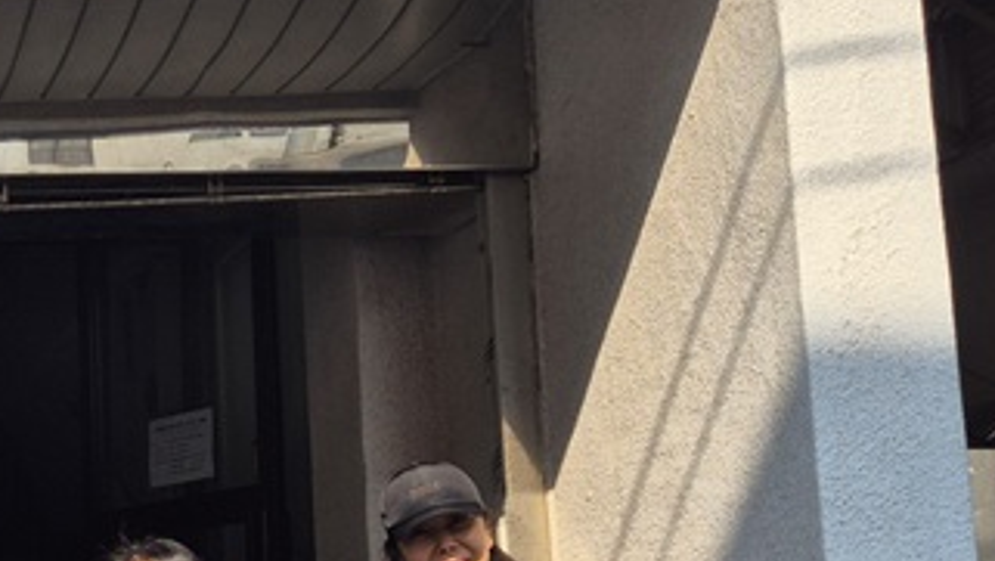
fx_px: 2059
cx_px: -332
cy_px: 508
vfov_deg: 15.3
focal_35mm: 78
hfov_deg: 23.6
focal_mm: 5.4
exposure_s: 1/1304
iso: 25
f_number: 1.8
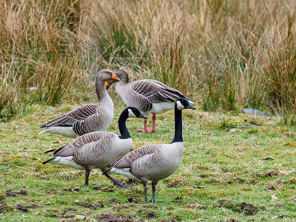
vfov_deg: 1.3
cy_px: 116
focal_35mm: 1106
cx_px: 163
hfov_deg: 1.8
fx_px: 9461
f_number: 4
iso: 640
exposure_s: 1/800
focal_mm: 300
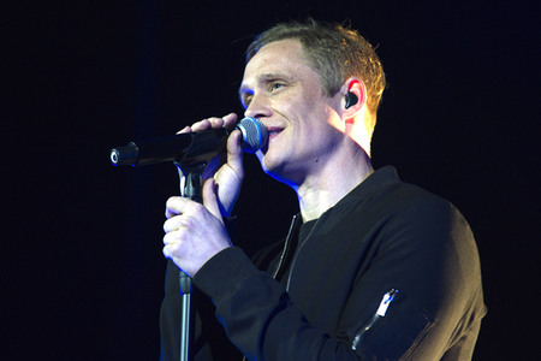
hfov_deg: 10.3
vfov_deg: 6.9
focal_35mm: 200
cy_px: 180
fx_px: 3005
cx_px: 270
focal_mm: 200
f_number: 2.8
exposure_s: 1/200
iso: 3200
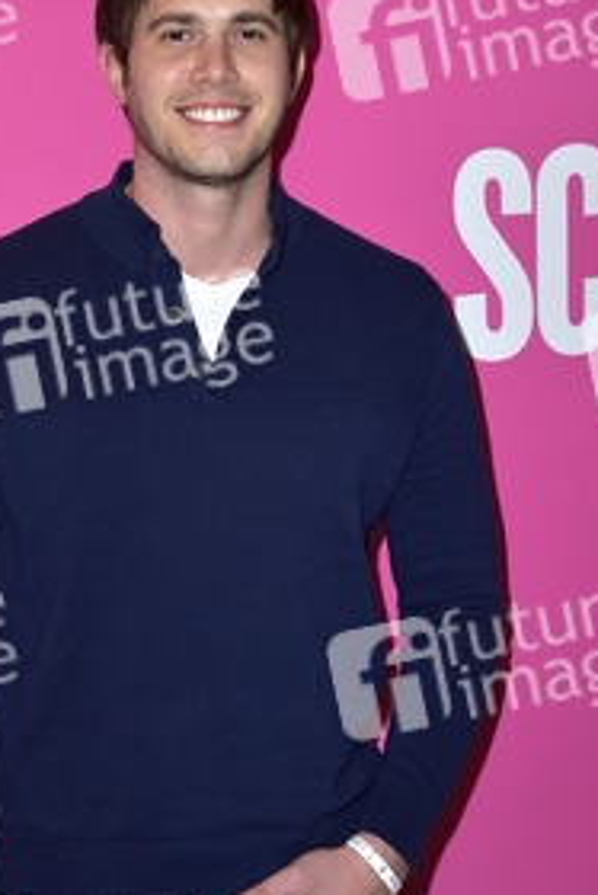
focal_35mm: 80
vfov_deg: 25.3
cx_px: 203
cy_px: 505
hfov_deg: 17.0
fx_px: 1991
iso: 160
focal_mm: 56
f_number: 6.3
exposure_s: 1/250
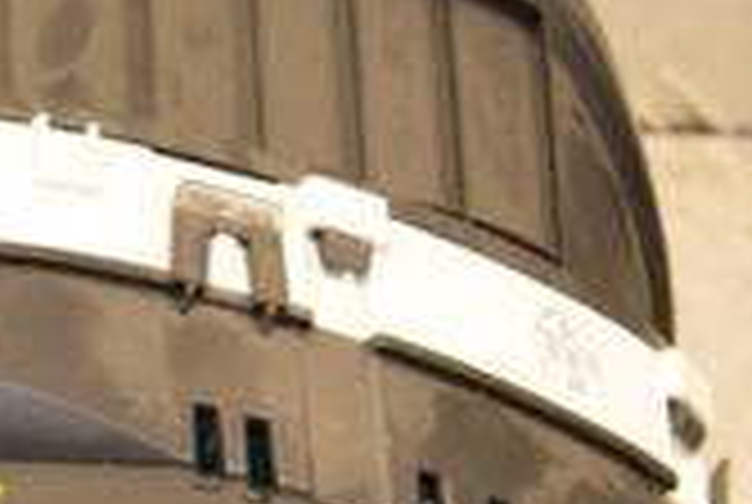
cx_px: -419
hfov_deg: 7.8
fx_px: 5399
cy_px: 207
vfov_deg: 5.3
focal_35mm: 258
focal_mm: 48
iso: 800
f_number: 5
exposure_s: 1/200
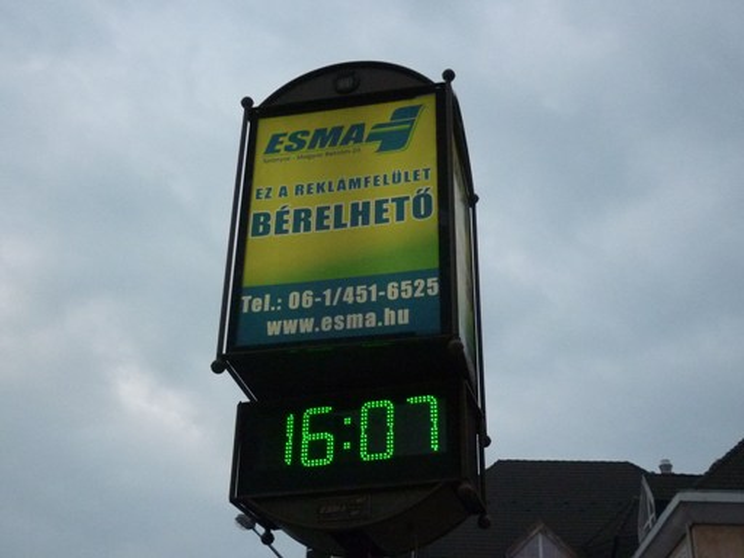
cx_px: 372
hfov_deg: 43.9
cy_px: 279
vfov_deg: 33.6
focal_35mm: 43
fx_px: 924
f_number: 2.8
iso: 400
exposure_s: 1/200
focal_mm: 5.5
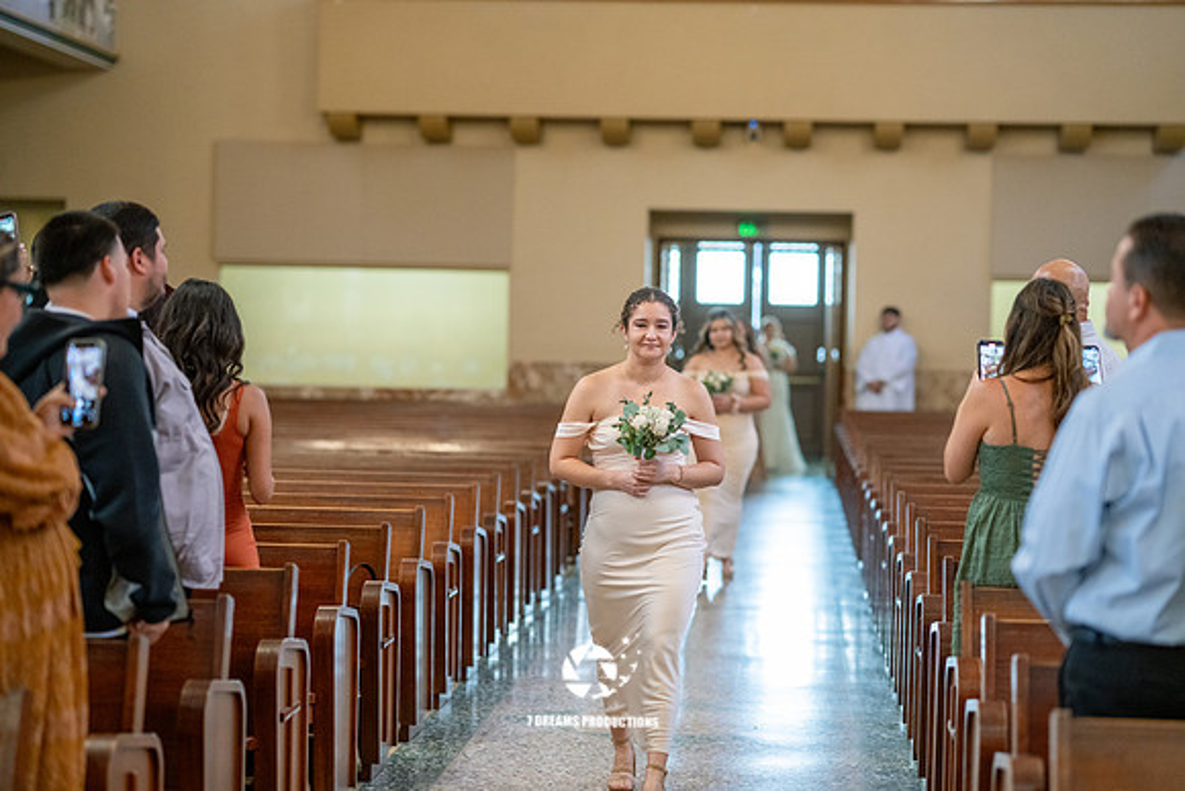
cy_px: 396
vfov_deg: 16.1
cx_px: 592
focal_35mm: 85
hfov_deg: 23.9
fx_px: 2798
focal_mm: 85
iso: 2000
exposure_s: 1/125
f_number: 2
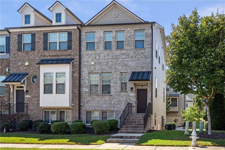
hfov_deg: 57.2
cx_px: 112
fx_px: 206
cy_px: 75
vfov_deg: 39.9
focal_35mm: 33
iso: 400
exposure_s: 1/500
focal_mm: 33
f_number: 8
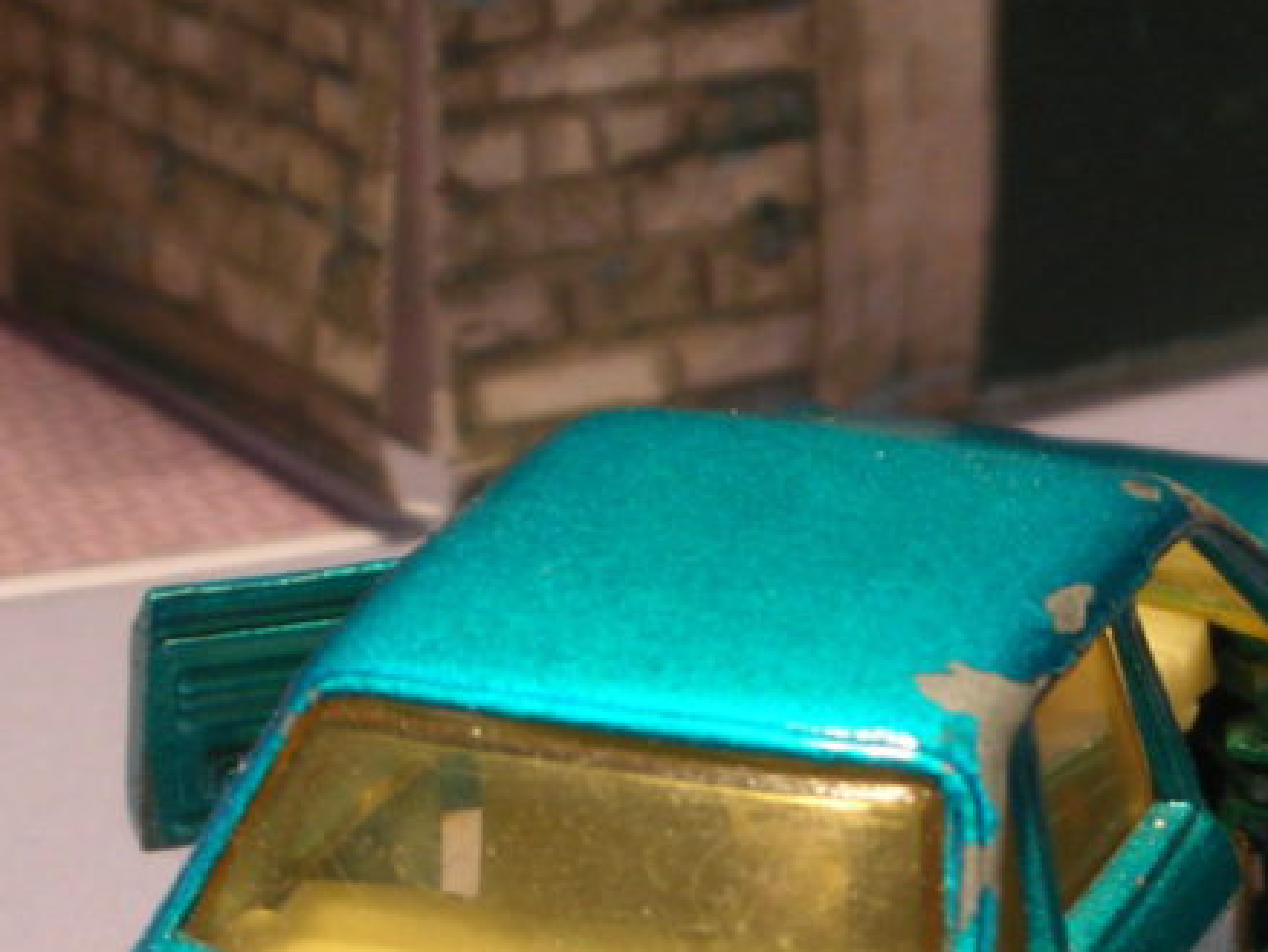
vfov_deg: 7.4
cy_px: 845
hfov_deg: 9.8
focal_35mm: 201
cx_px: 903
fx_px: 7367
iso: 78
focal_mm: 14.3
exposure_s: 1/3.9
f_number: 4.8
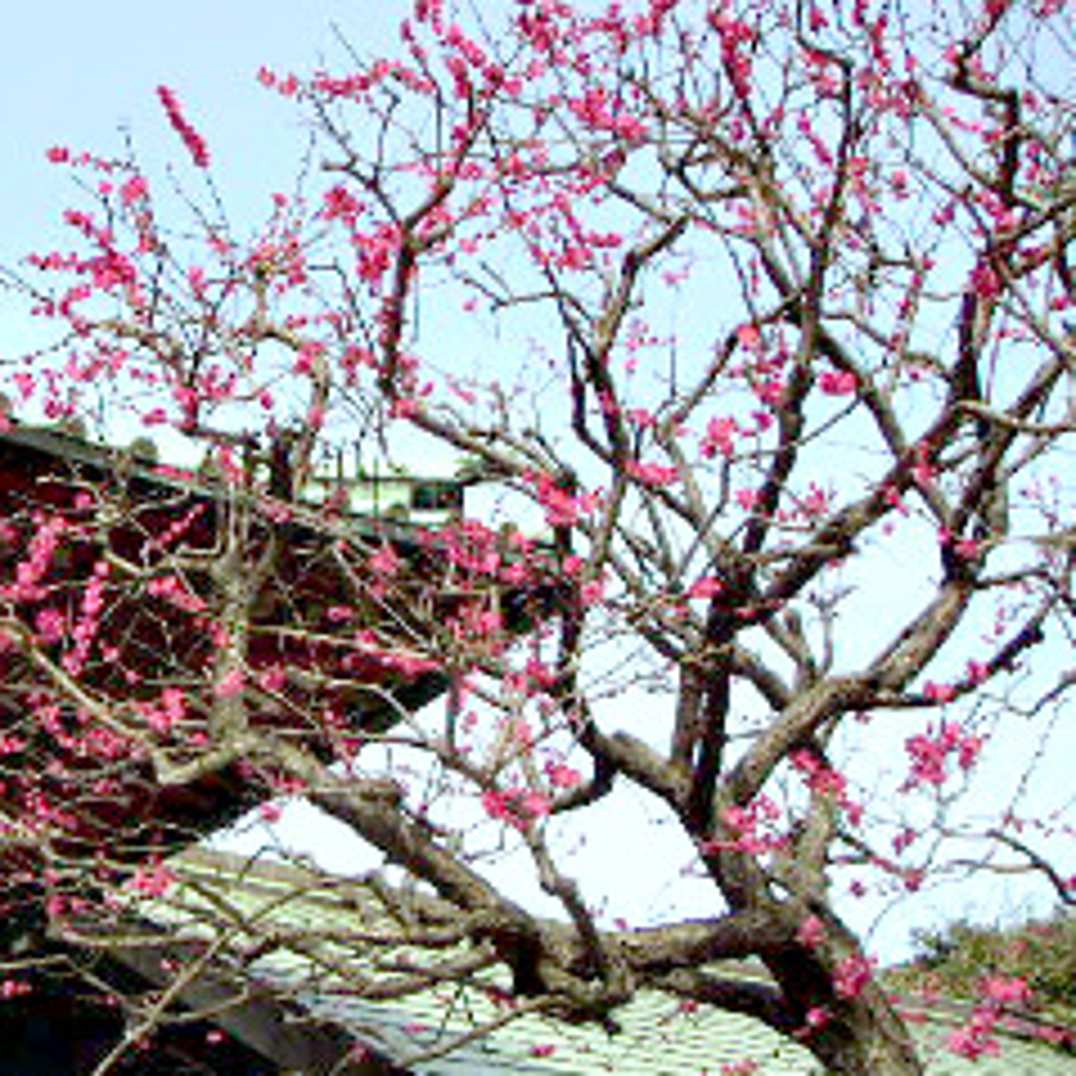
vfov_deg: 31.6
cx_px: 250
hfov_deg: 31.0
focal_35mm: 54
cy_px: 549
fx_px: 1899
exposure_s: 1/190
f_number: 6.6
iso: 160
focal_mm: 5.7
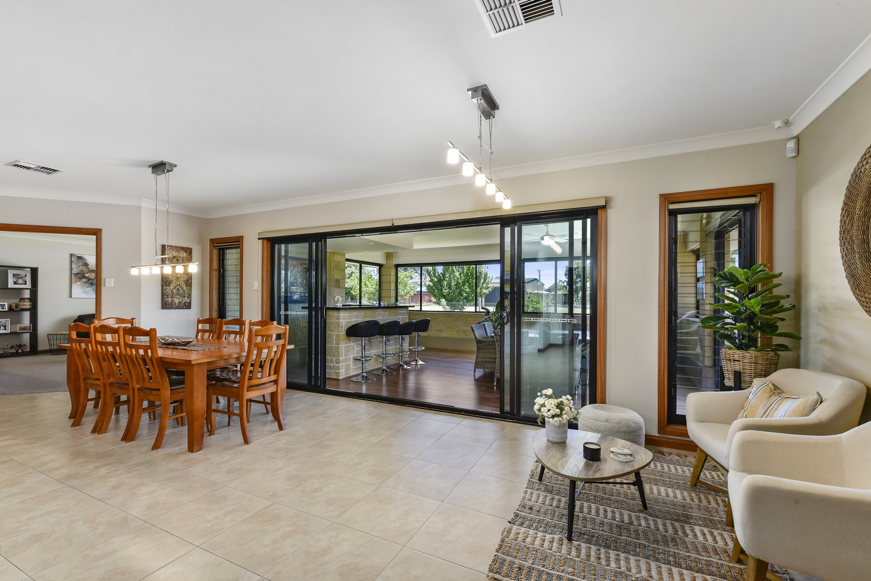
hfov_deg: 96.7
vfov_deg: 73.8
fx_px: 387
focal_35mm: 16
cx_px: 436
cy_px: 290
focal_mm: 16
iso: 125
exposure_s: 1/1.67
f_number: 11
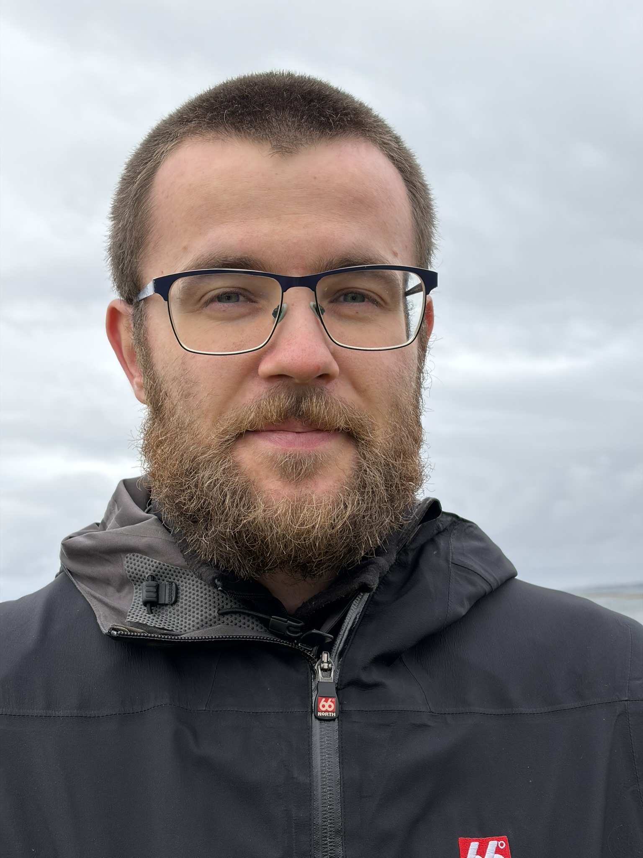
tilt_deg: +6.8
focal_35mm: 52
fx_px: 1288
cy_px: 429
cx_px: 322
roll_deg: +2.6
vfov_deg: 36.8
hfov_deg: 28.0
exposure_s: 1/987
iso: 40
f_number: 1.6
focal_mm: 5.96
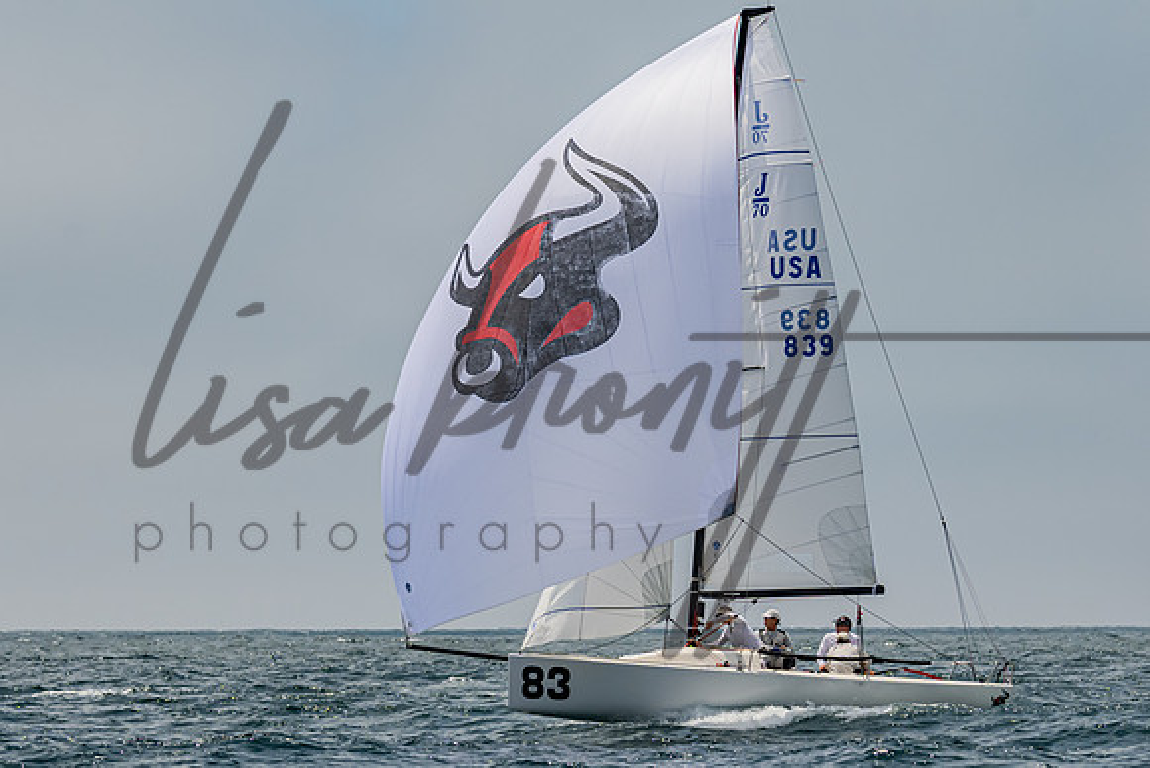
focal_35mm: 240
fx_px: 7682
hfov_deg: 8.6
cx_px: 479
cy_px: 404
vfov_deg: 5.7
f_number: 6.3
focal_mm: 150
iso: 400
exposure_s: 1/2500
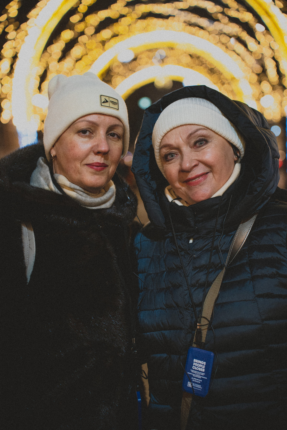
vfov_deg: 28.8
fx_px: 837
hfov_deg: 19.5
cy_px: 215
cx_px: 144
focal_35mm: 70
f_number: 2.8
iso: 1600
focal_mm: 70
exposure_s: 1/60
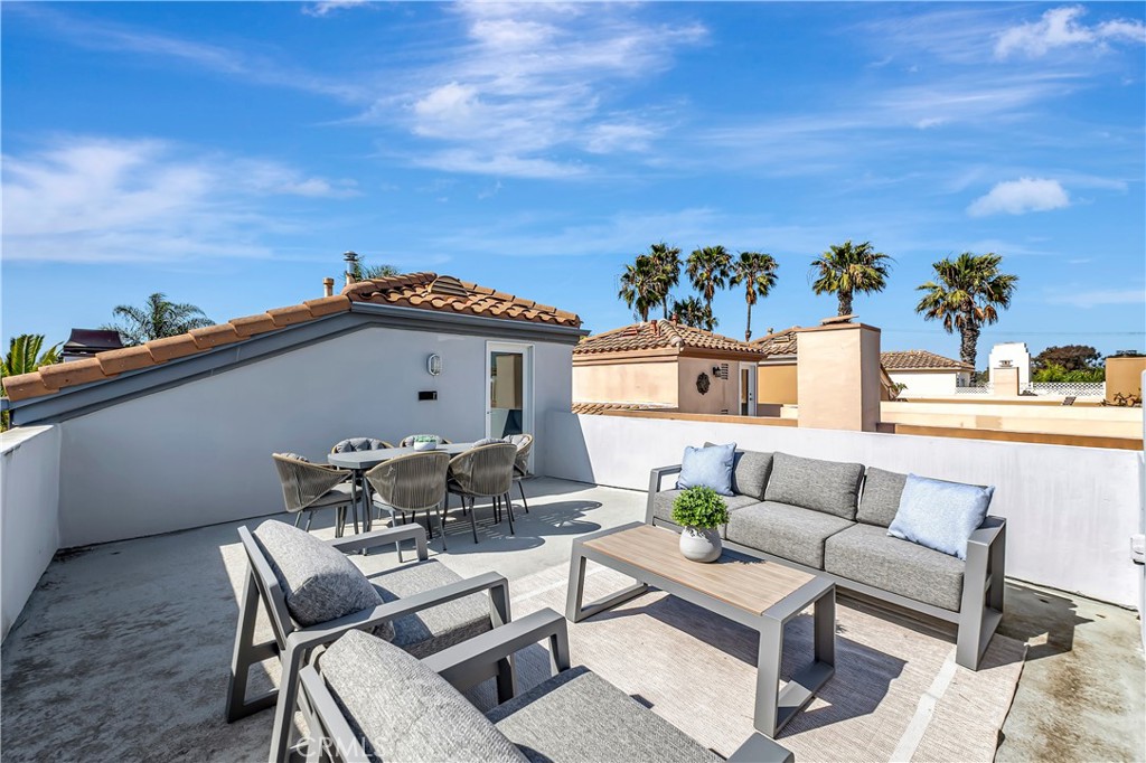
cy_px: 382
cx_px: 573
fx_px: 477
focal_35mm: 15
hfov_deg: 100.4
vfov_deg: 77.3
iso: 100
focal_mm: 10
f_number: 5.6
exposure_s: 1/1000
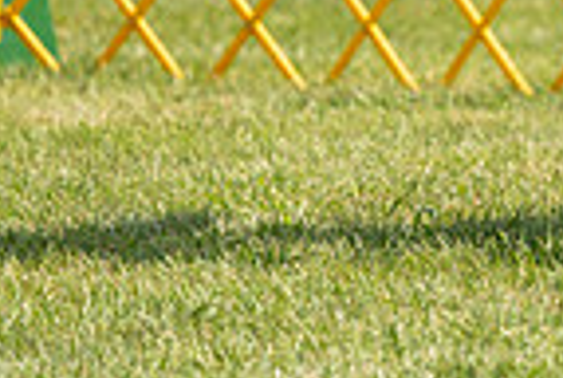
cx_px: 717
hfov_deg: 2.5
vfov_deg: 1.7
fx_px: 12694
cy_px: -199
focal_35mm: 810
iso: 200
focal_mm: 200
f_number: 3.5
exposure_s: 1/1600
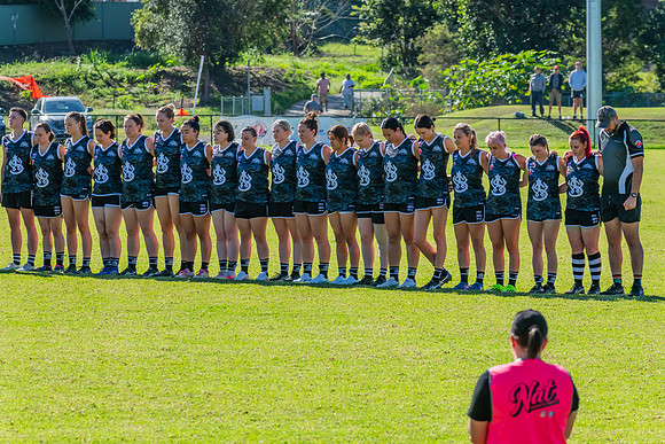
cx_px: 332
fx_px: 4434
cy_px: 222
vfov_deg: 5.7
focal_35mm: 240
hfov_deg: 8.6
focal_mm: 240
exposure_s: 1/1250
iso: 800
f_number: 11
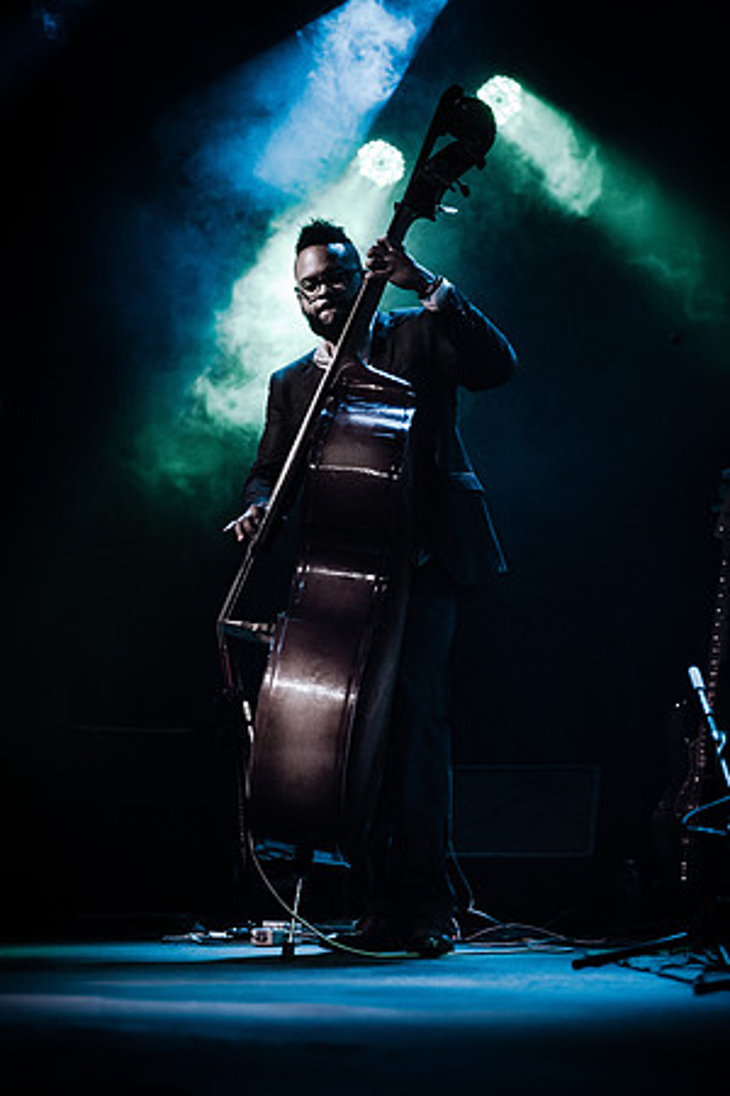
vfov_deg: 18.3
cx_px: 365
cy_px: 548
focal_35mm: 112
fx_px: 3406
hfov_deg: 12.2
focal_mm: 112
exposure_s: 1/200
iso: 5000
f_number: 2.8
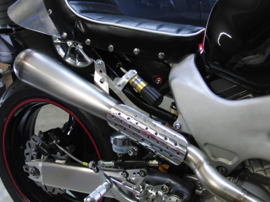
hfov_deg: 44.7
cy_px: 104
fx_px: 328
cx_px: 148
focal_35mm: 42
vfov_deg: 34.3
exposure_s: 1/50
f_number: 3.6
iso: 400
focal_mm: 6.4
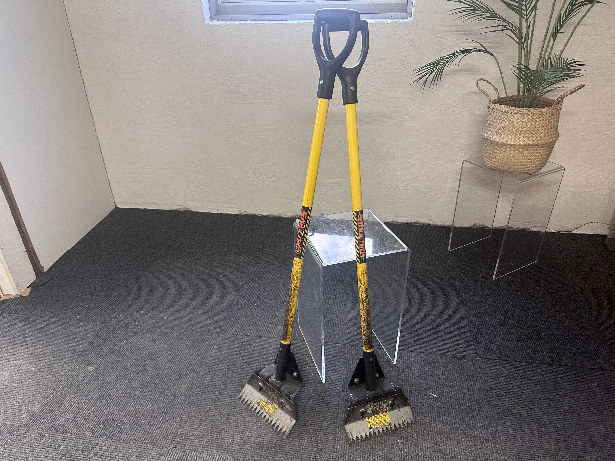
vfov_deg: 56.8
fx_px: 426
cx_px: 308
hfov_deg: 71.6
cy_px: 230
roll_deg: +1.3
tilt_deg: -29.7
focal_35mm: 24
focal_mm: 6.86
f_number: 1.78
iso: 250
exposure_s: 1/50
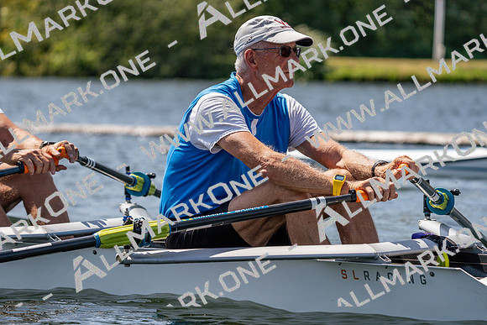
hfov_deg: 8.9
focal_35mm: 232
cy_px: 162
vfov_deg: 5.9
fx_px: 3139
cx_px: 244
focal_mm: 232
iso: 250
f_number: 5.6
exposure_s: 1/2000
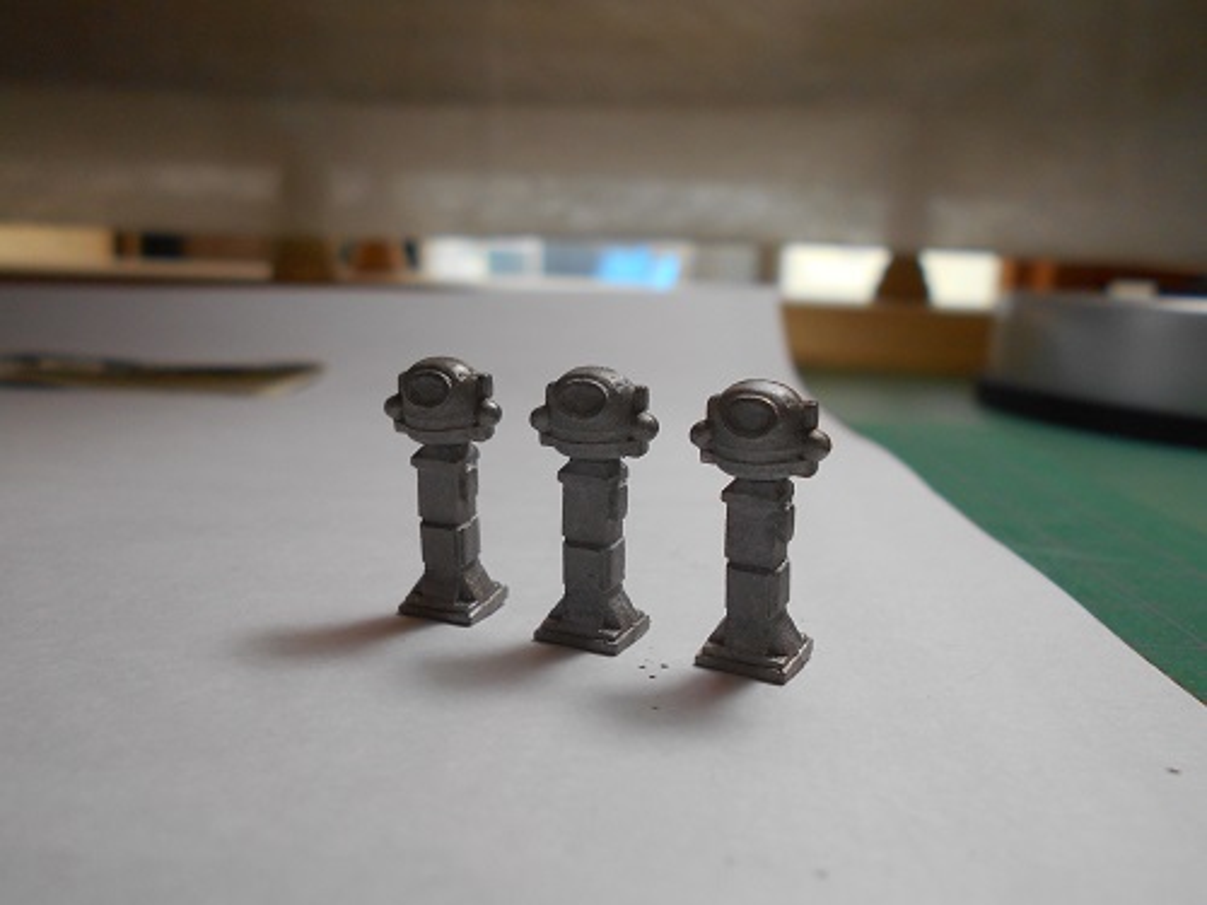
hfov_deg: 60.0
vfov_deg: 46.8
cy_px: 452
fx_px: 1046
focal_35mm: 30
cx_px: 604
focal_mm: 5.1
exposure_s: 1/250
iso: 200
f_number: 3.4
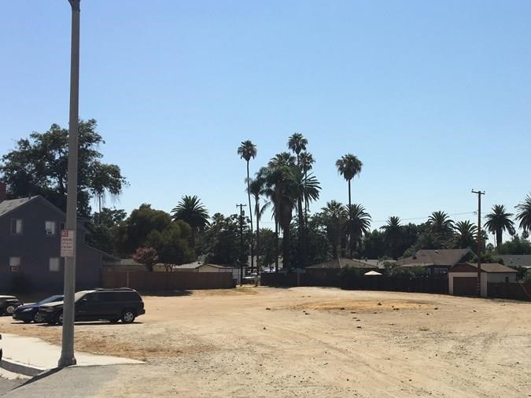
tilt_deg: +3.0
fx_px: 675
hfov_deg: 41.8
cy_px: 237
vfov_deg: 32.8
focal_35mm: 44
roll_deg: -0.3
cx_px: 390
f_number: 2.2
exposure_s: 1/3077
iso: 25
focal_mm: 4.15
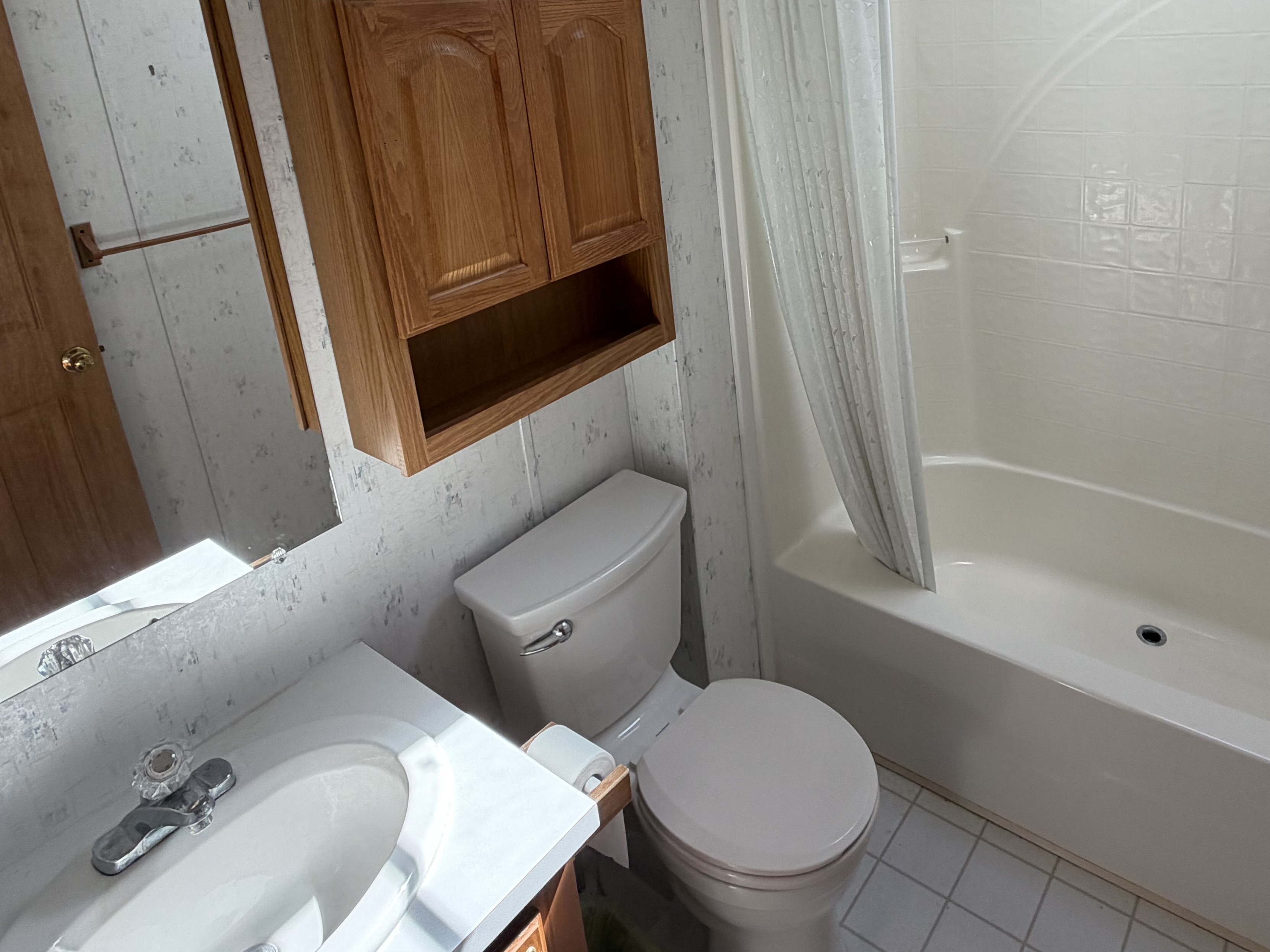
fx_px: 881
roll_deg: +4.5
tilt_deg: -14.8
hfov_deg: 70.7
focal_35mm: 24
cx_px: 772
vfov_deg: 53.9
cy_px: 227
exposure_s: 1/144
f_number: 2.2
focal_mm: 2.22
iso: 50
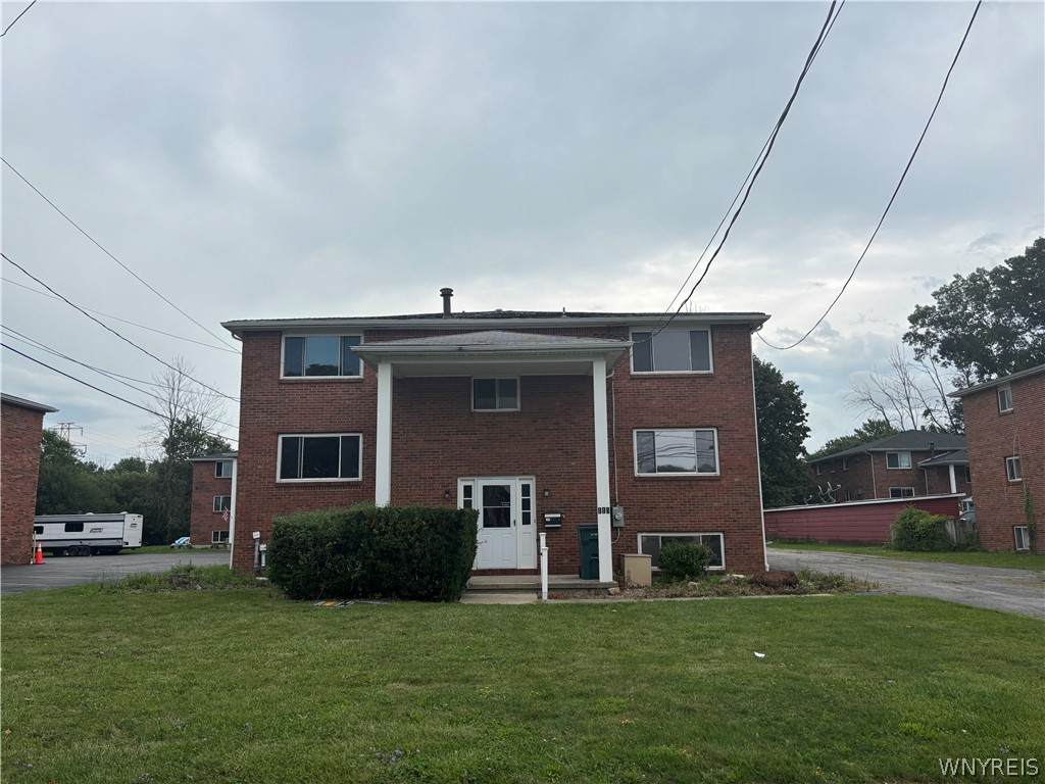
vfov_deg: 53.1
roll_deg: +0.8
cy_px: 392
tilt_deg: +10.9
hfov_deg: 67.3
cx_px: 522
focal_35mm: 26
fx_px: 785
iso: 50
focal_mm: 5.96
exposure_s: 1/3106
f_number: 1.6
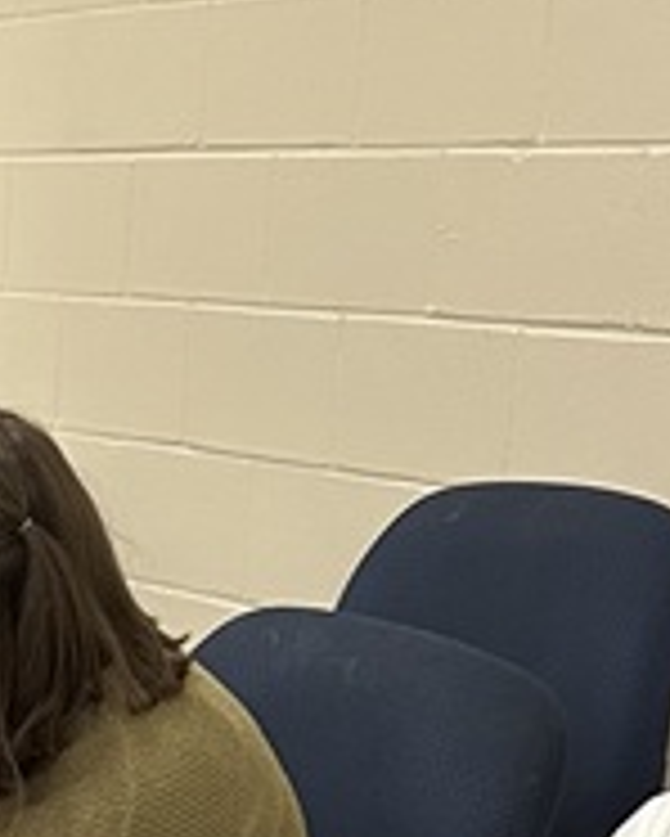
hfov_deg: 10.8
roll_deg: +1.9
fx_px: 3195
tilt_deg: -18.9
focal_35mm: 129
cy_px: 1264
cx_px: -728
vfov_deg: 14.0
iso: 250
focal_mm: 6.86
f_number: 1.78
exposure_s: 1/60
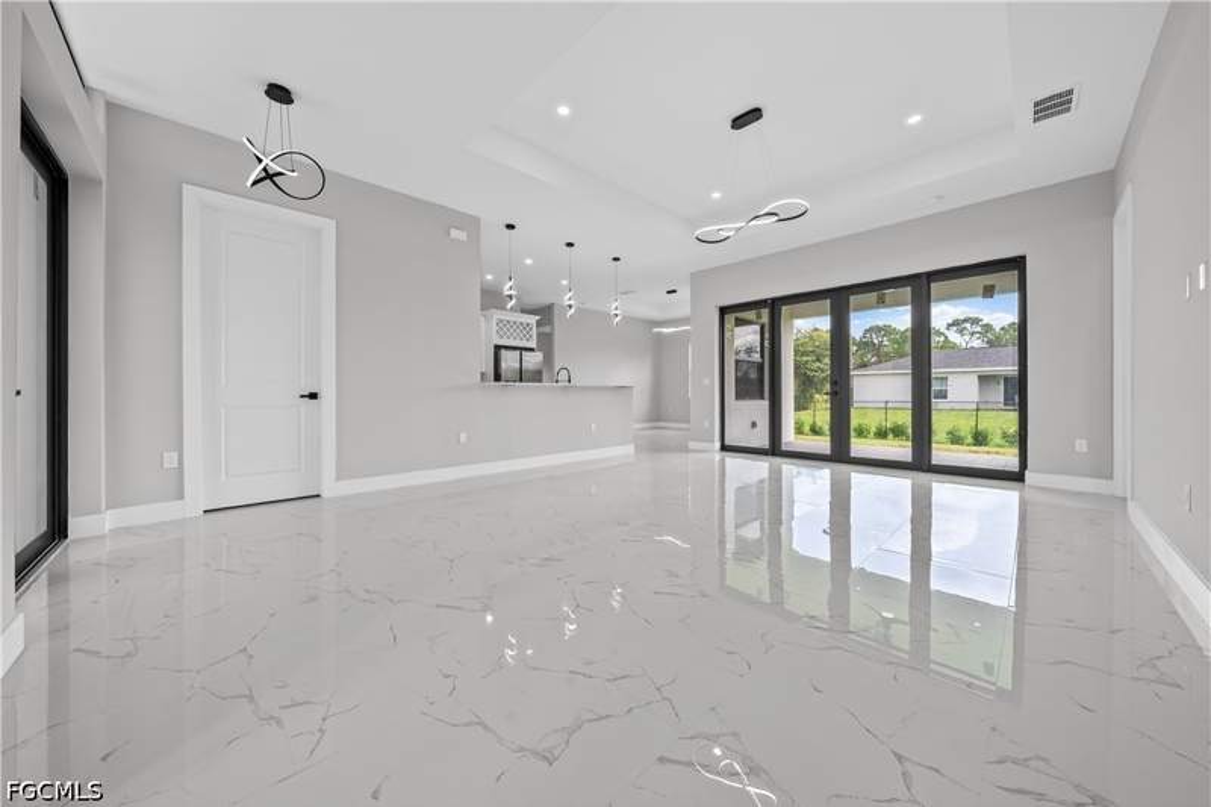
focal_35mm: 12
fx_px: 404
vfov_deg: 90.0
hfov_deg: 112.6
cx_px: 606
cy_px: 404
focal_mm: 12
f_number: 9
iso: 200
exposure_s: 1/10
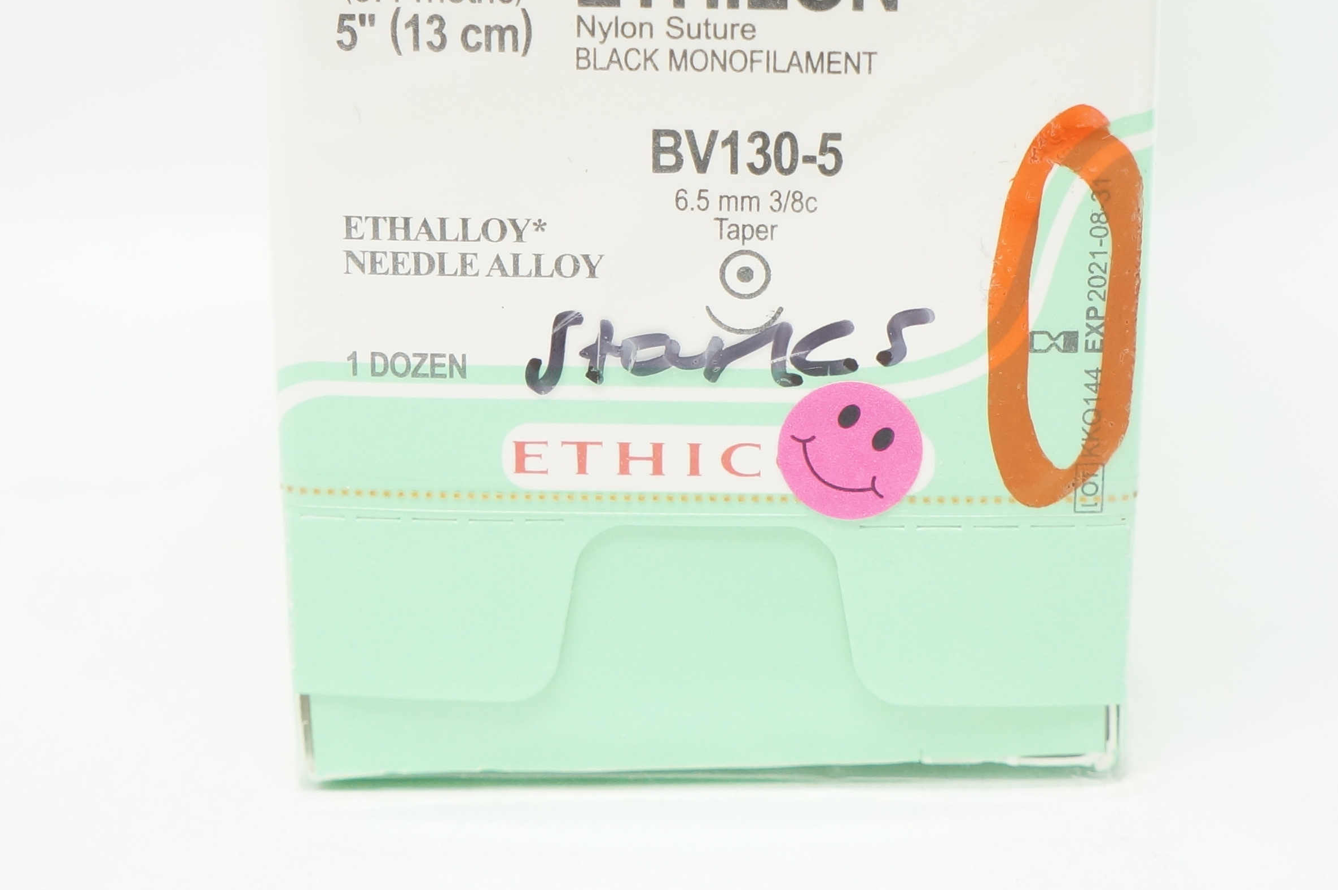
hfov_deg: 23.4
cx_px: 673
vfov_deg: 15.6
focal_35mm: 87
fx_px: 3230
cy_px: 246
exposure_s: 1/125
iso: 800
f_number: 5.6
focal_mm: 28
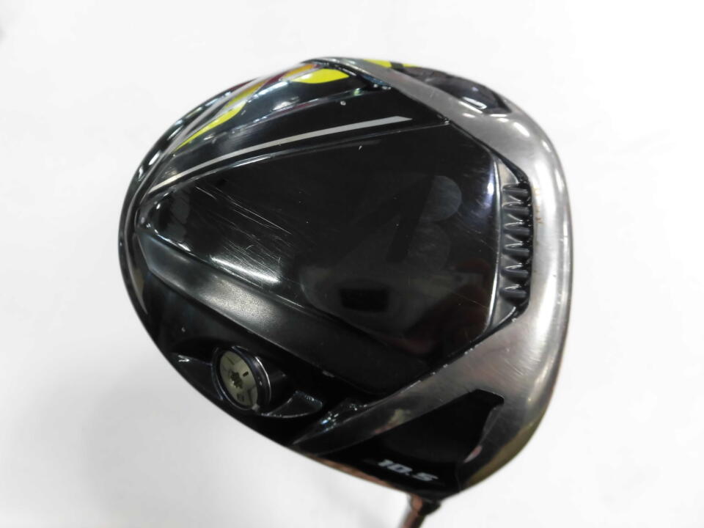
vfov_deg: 56.8
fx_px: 488
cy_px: 264
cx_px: 352
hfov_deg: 71.6
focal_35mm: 24
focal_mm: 4.3
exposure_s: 1/50
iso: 250
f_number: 3.1
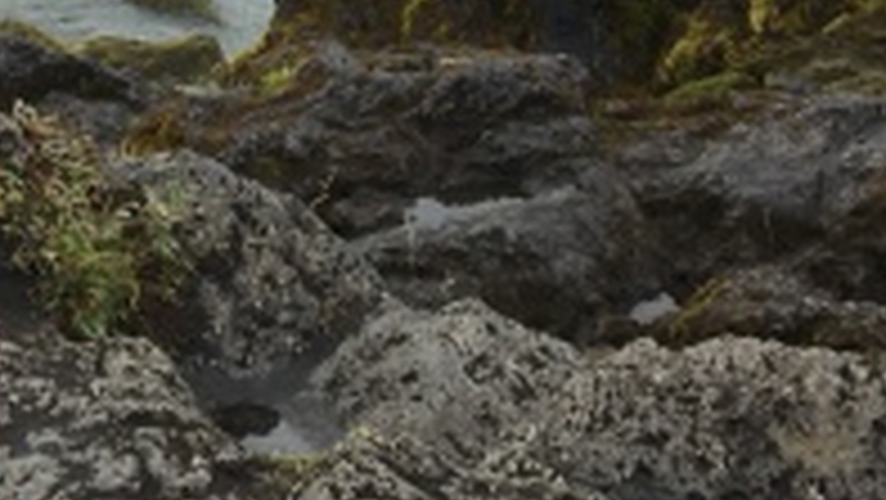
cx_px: 27
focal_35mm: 128
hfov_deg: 16.5
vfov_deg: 8.8
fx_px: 3008
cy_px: -608
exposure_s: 1/527
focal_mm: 4.15
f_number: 2.2
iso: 25
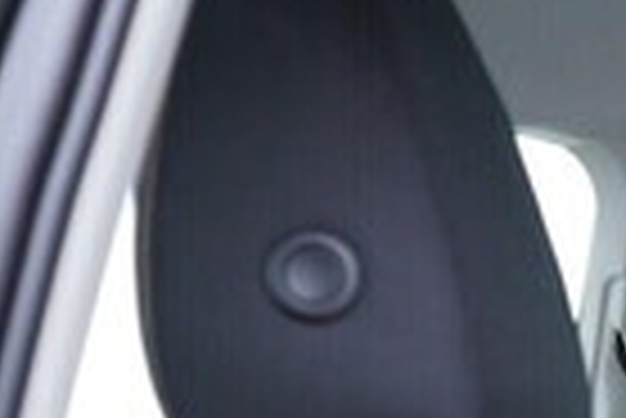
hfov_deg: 12.8
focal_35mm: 142
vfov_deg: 9.2
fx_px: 2472
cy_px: 793
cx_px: 1220
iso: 400
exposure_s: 1/40
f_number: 2.8
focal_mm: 24
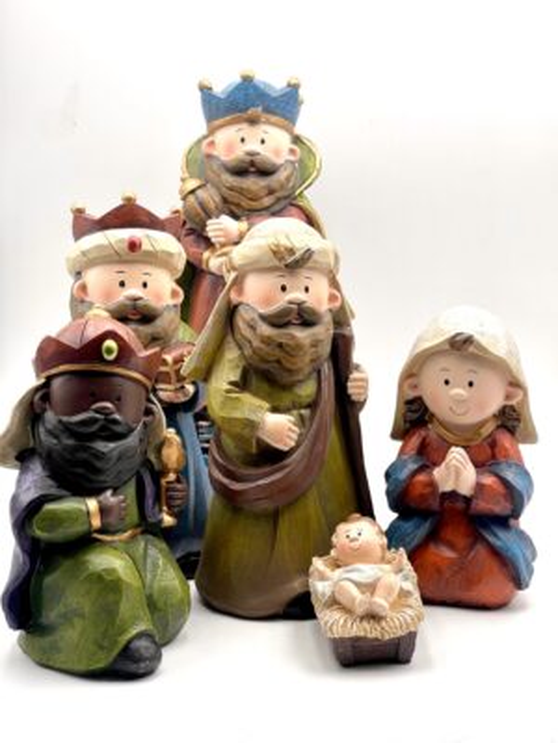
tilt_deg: -13.2
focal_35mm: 64
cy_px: 372
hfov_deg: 22.9
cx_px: 279
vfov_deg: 30.3
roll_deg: +0.1
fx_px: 1376
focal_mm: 7.5
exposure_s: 1/533
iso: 20
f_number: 2.2
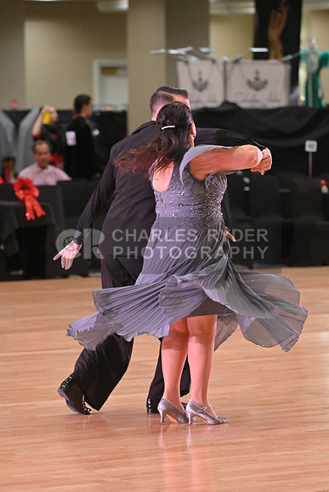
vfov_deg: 12.8
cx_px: 164
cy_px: 246
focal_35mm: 160
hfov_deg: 8.6
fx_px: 2192
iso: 3200
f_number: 5
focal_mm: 160
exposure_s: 1/320
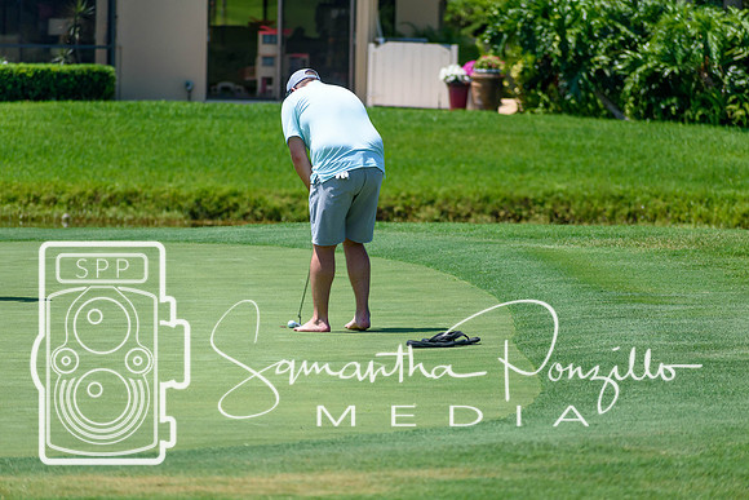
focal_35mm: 315
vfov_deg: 4.4
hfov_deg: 6.5
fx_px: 6555
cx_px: 374
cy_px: 250
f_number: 5.6
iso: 360
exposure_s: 1/2000
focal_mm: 210
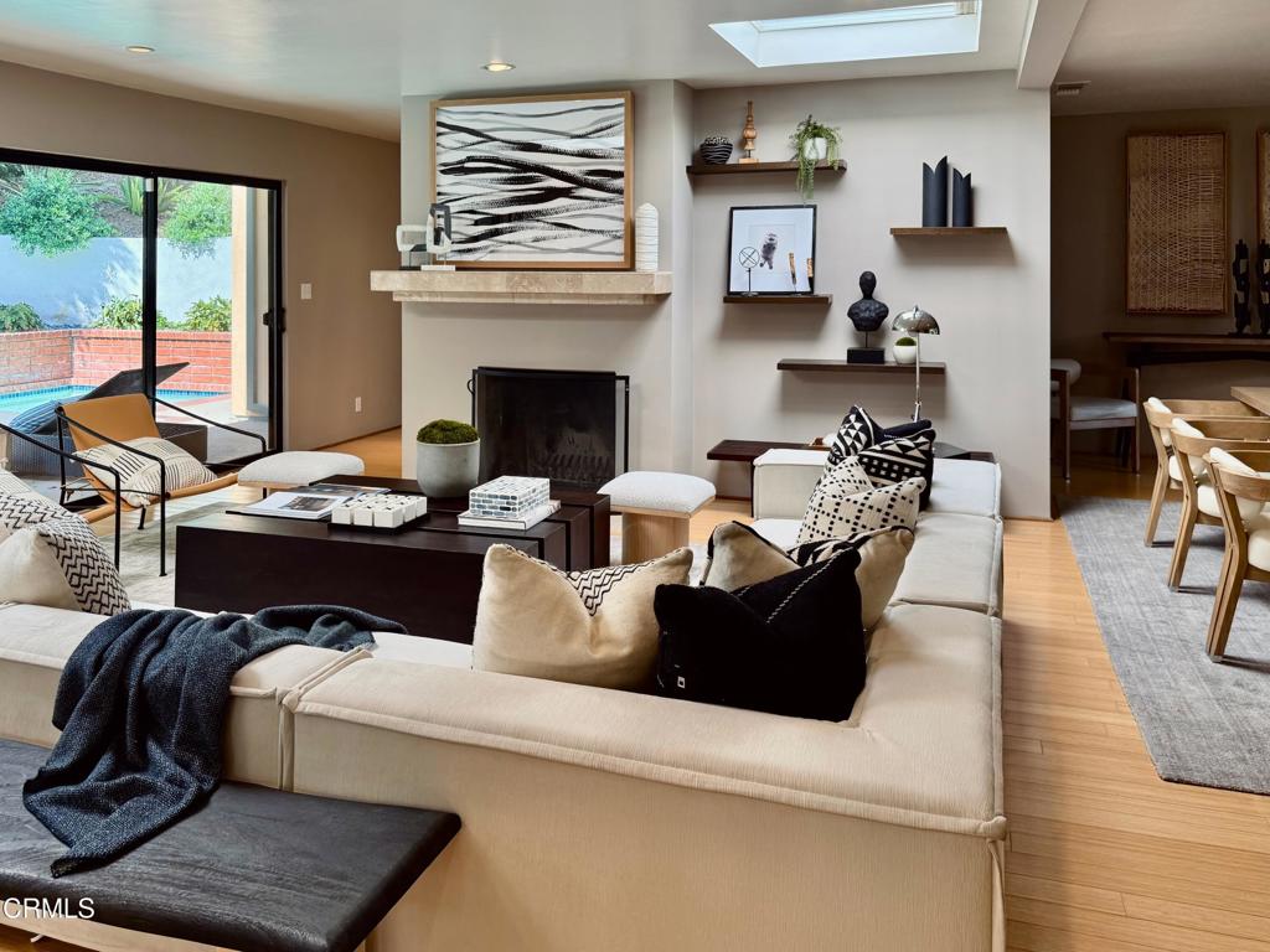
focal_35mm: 24
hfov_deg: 71.6
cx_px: 635
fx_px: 881
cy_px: 476
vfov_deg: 56.8
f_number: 1.78
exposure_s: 1/263
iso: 100
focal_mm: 6.76
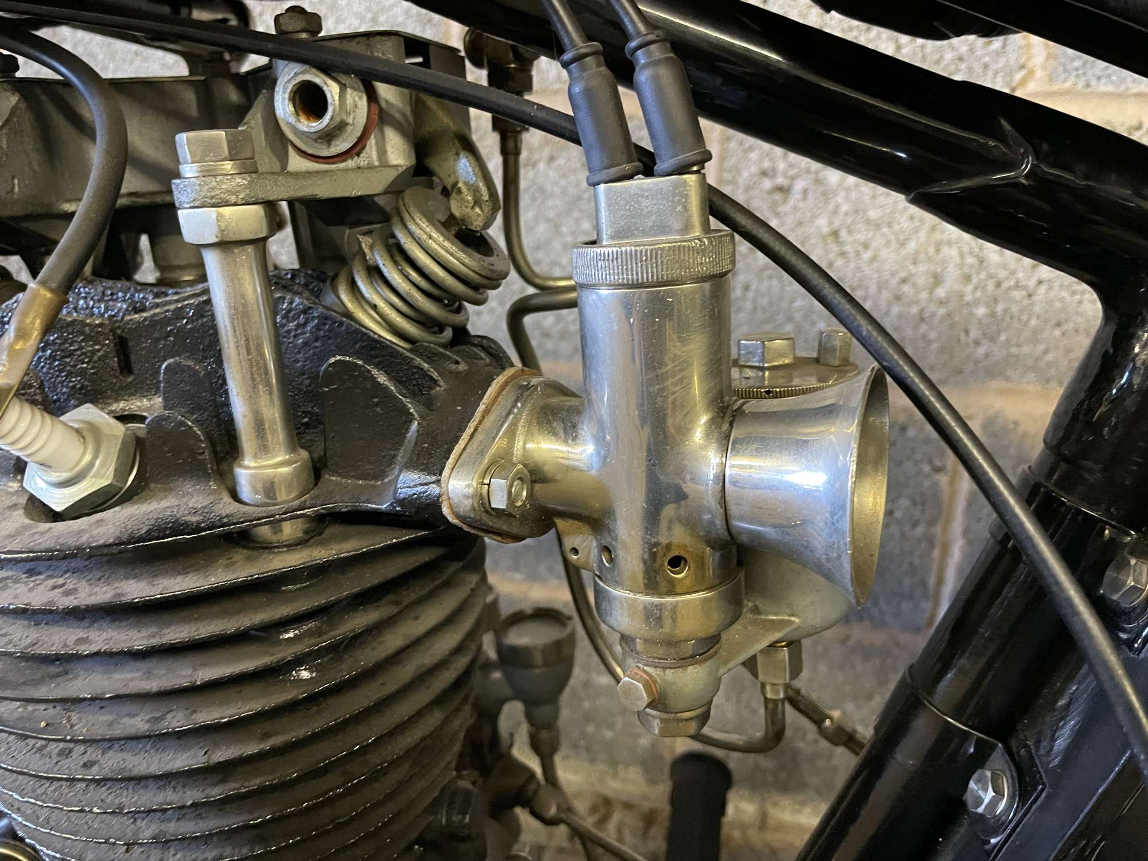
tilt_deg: -17.2
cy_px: 430
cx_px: 574
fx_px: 862
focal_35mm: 26
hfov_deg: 67.3
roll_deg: -0.4
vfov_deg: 53.1
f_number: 1.6
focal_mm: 4.2
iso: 500
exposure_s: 1/25
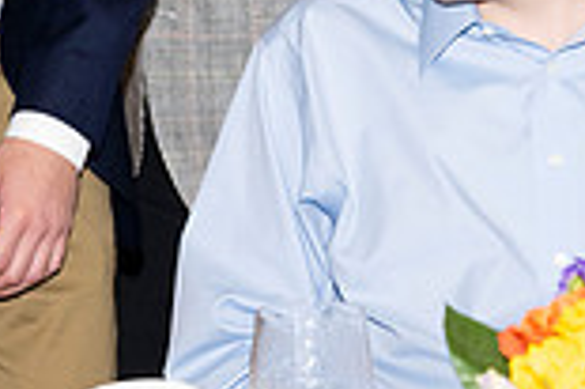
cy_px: -172
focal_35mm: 254
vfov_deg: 5.4
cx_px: 218
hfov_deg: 8.1
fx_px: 4123
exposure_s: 1/80
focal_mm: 57
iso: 1000
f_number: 5.6
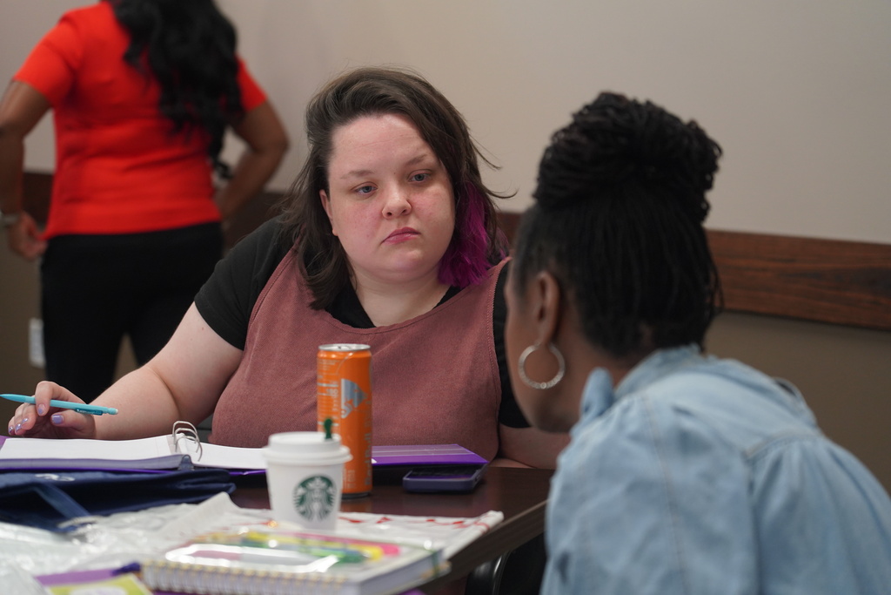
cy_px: 298
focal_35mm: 105
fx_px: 2599
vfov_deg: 13.0
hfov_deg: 19.5
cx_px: 446
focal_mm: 105
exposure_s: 1/160
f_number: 4
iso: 2000
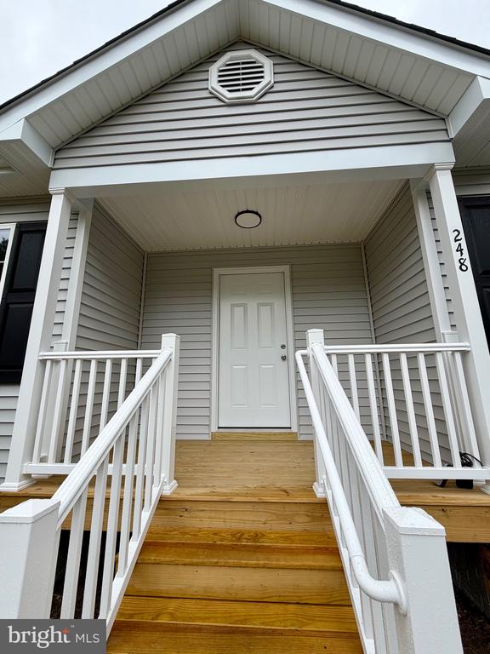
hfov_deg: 85.7
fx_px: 264
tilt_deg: +12.7
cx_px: 245
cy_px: 327
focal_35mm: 14
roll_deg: +0.2
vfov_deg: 102.1
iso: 32
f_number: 2.2
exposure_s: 1/770
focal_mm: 2.22
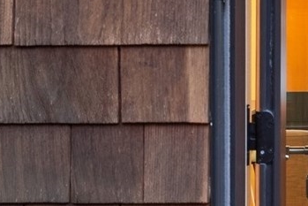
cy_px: -4
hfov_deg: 13.5
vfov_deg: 9.7
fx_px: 1207
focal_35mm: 141
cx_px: 497
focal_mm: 29
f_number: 8
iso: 500
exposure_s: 1
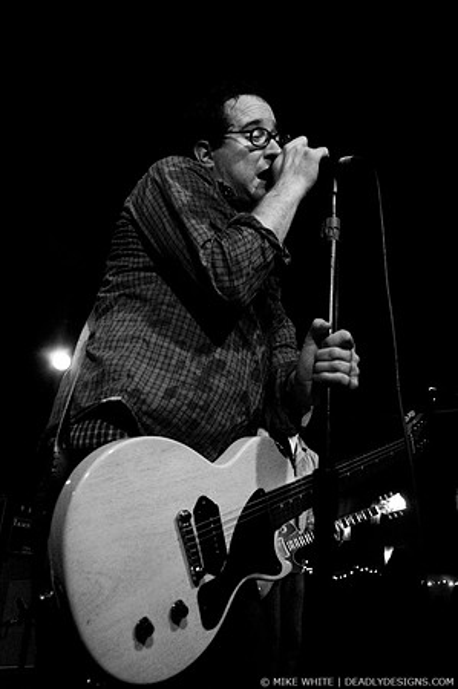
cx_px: 229
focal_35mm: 30
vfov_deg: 62.0
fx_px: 574
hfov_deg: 43.5
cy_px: 344
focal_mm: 20
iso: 800
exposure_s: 1/60
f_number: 3.2
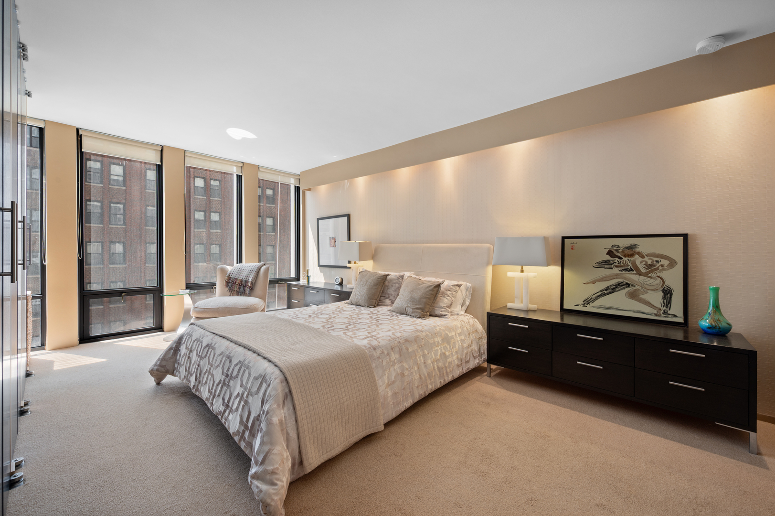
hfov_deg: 104.3
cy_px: 258
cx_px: 388
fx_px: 301
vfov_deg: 81.1
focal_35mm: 14
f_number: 10
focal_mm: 14
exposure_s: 1/8
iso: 100
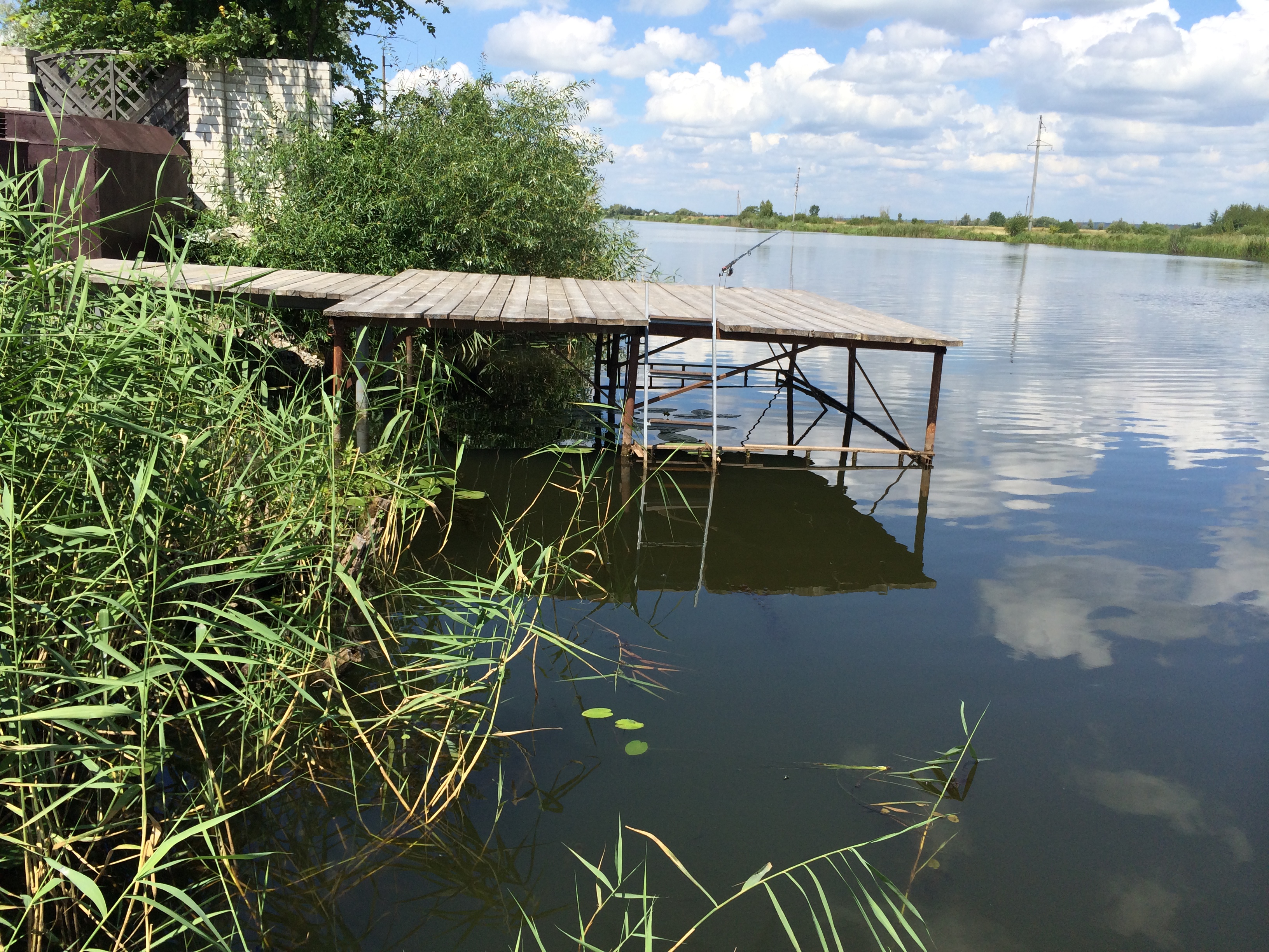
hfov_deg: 60.0
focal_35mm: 30
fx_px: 1100
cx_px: 634
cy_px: 476
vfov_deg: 46.8
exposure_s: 1/1866
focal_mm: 4.12
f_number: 2.2
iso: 32
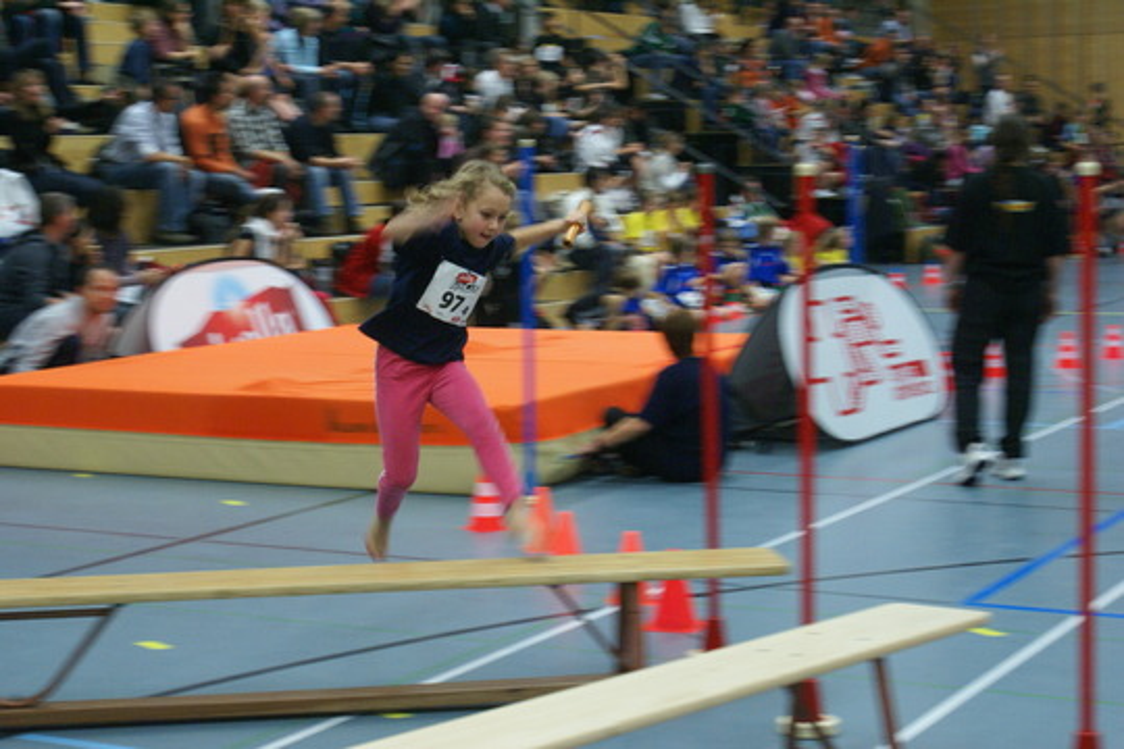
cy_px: 374
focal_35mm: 75
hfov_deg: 27.0
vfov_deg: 18.2
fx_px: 2341
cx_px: 562
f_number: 5.6
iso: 800
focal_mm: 50
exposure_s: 1/30
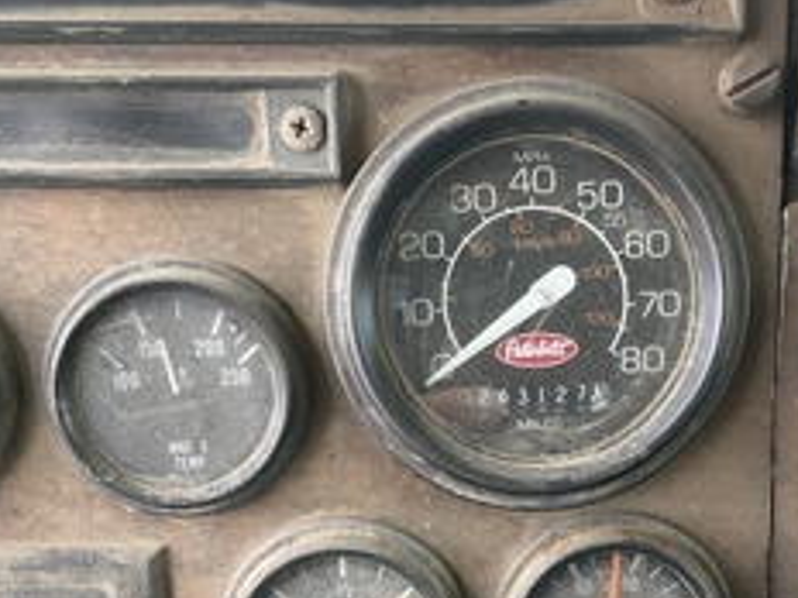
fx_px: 1153
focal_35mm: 50
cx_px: 540
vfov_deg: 28.7
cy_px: 447
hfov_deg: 37.7
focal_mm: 3
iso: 50
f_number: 1.8
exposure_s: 1/122
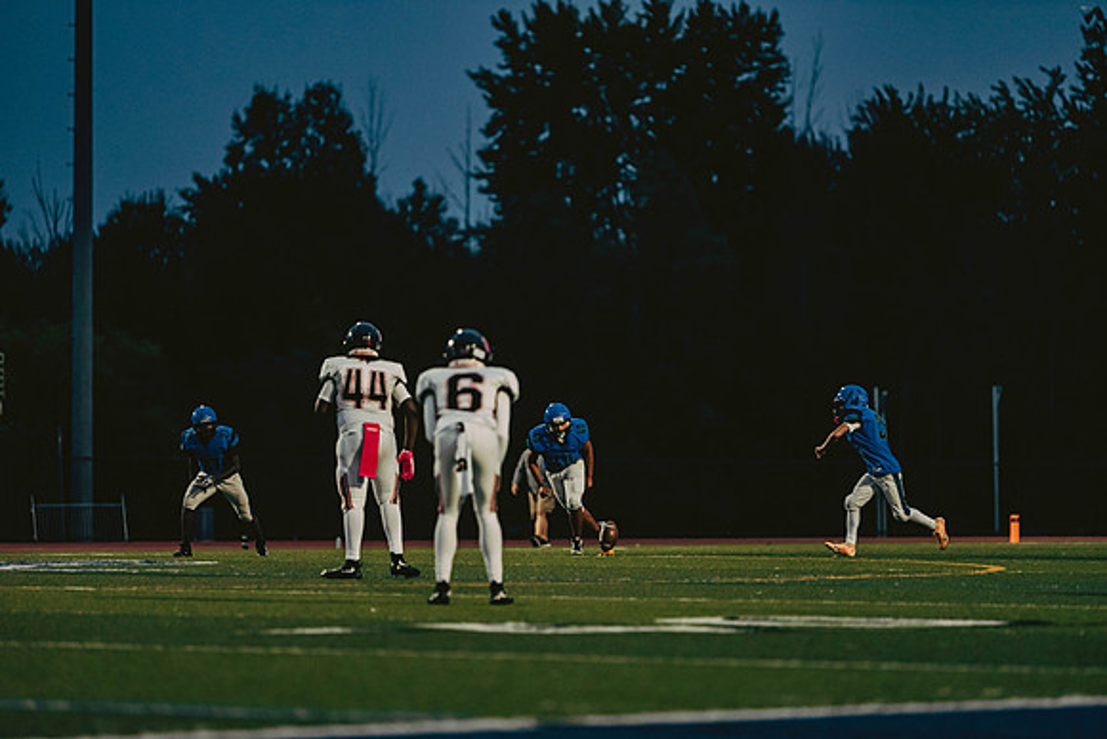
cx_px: 554
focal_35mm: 200
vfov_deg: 6.9
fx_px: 6151
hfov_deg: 10.3
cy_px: 370
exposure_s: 1/800
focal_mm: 200
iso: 2000
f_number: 2.8
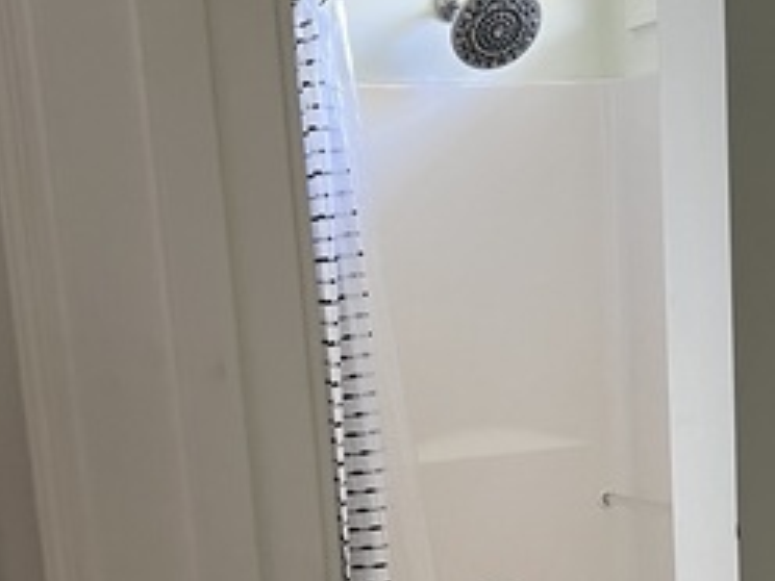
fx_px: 1567
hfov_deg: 27.6
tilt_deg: -11.5
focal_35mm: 70
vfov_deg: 20.3
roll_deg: +3.5
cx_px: 531
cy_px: 586
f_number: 1.5
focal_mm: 5.7
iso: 160
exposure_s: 1/60
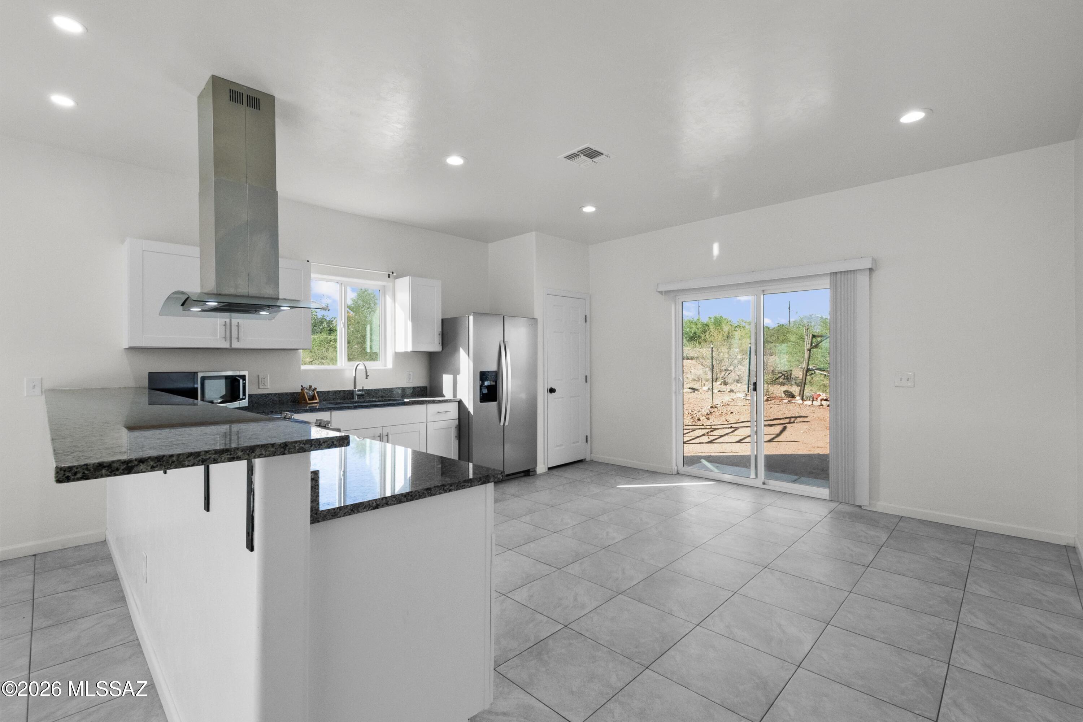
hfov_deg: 100.4
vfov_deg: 77.3
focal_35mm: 15
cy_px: 361
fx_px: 451
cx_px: 542
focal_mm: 10
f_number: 11
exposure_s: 1/40
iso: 800
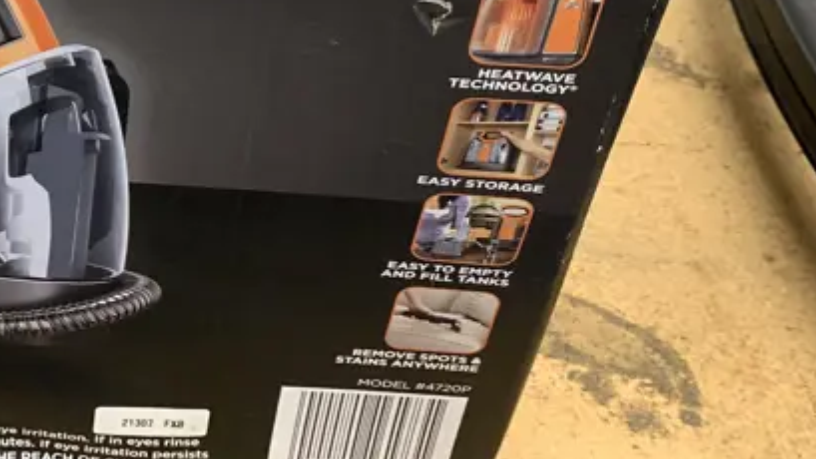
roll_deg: -1.1
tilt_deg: -34.6
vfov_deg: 15.6
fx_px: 1536
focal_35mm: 71
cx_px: -90
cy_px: -235
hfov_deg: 27.2
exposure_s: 1/50
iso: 64
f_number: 1.8
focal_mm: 4.25
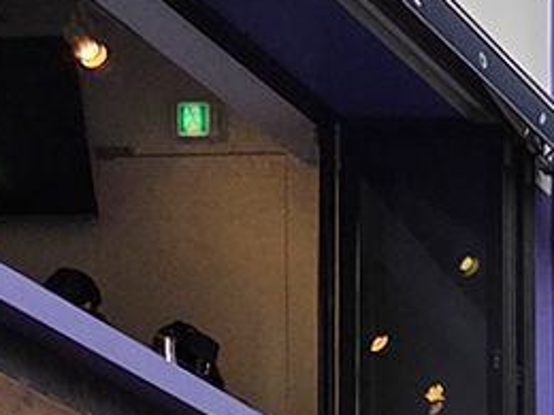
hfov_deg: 9.4
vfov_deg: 7.6
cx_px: 1524
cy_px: 1105
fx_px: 2833
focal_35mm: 177
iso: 80
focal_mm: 5.4
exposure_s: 1/661
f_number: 1.8
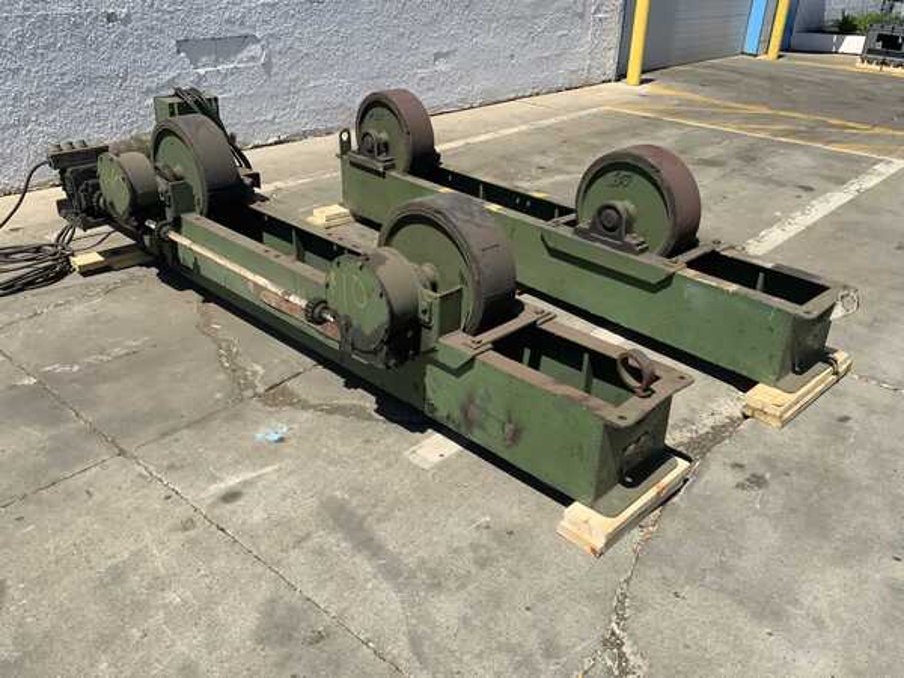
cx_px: 452
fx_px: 757
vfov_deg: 48.2
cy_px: 339
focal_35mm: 29
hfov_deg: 61.7
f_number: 1.8
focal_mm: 3
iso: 16
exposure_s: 1/1912
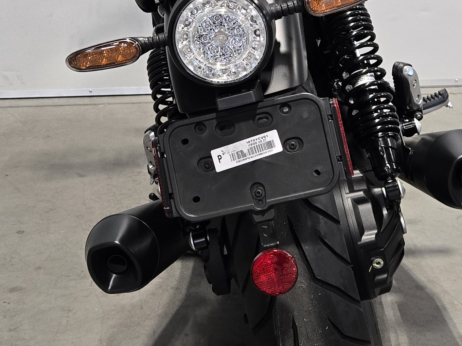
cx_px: 282
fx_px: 948
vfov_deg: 20.5
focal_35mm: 71
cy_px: 77
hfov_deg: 27.3
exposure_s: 1/120
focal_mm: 5.4
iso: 250
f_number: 1.8
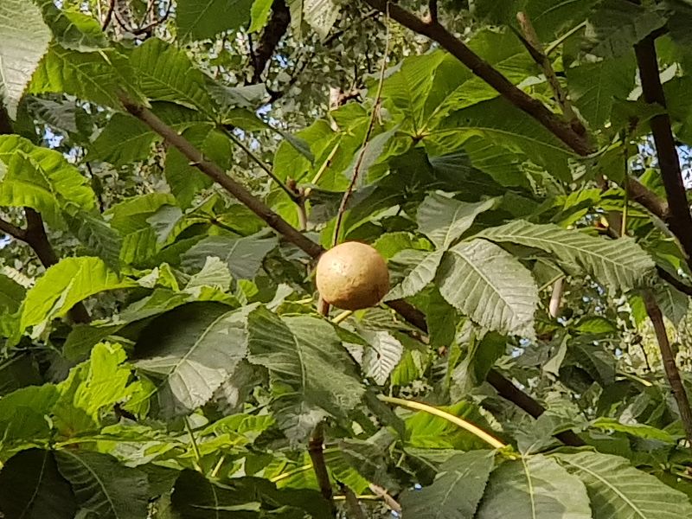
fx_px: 1040
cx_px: 346
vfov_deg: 28.0
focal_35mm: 52
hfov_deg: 36.8
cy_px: 260
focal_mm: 6
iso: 25
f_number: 2.4
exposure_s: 1/165
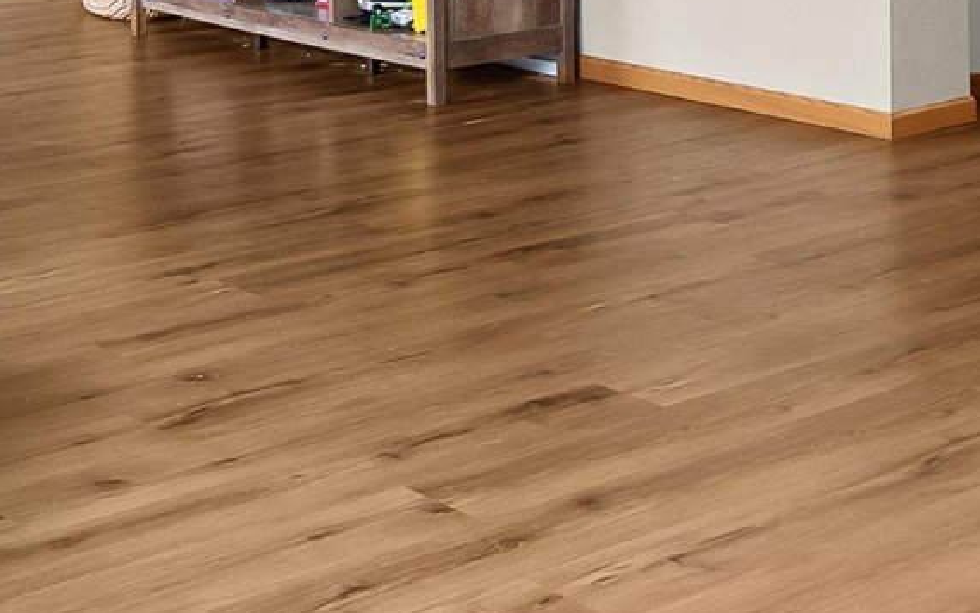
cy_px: -382
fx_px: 2351
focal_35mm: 88
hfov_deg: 23.3
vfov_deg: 13.7
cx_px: 742
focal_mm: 16
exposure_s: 2
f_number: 8
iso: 100
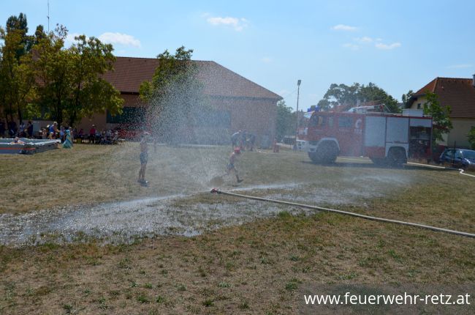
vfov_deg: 39.8
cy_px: 158
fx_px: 434
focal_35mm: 33
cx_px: 238
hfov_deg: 57.3
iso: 100
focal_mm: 22
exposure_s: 1/320
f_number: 9
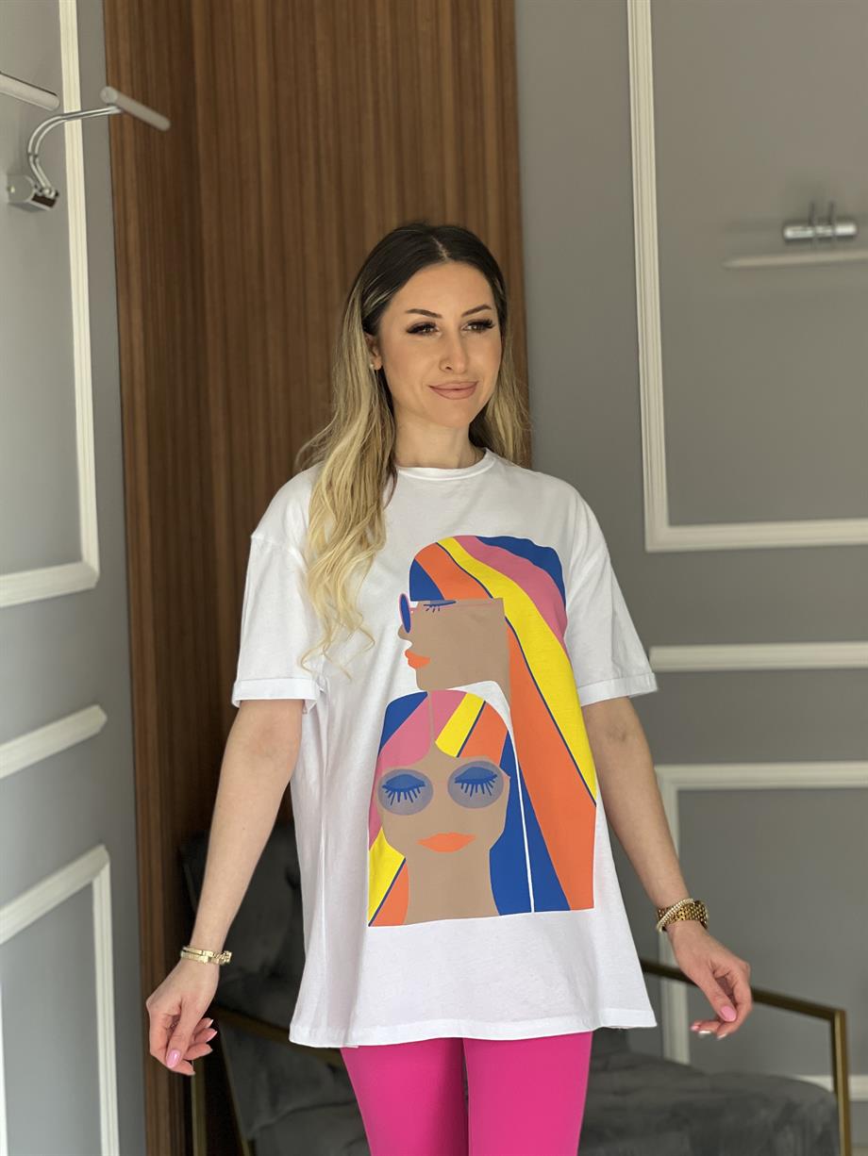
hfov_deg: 19.1
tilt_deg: -1.5
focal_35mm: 77
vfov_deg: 25.3
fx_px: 2573
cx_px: 434
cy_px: 578
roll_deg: +1.9
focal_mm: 9
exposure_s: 1/121
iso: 125
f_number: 2.8
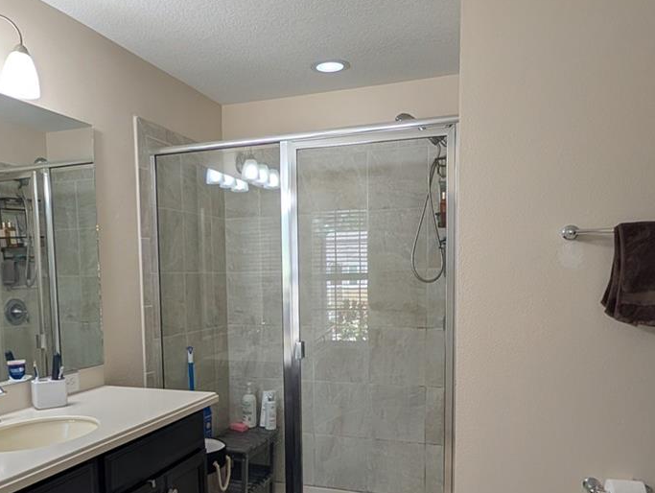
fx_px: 530
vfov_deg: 48.8
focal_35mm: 28
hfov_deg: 63.0
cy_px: 339
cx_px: 277
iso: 53
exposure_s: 1/120
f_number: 1.7
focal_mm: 2.02
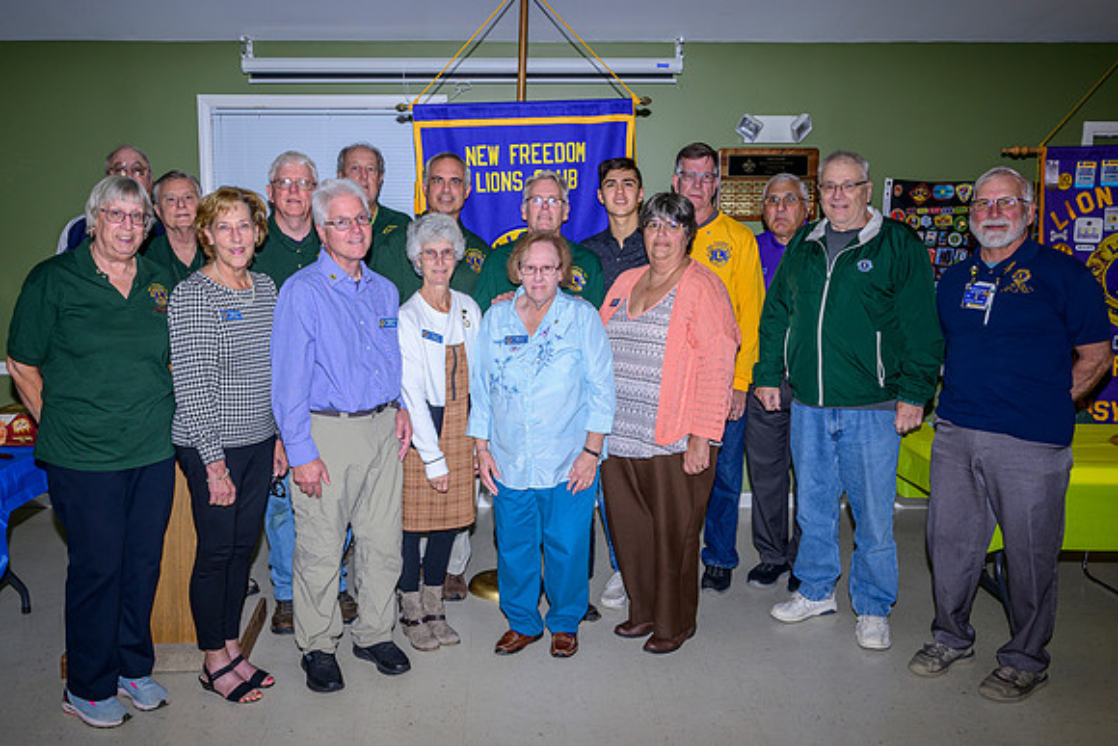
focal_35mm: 34
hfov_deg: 56.3
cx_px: 506
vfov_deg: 39.4
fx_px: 1042
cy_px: 357
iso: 200
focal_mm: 26
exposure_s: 1/250
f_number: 7.1
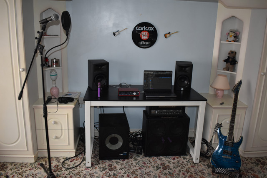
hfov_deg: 61.9
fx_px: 223
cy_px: 89
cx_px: 134
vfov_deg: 43.6
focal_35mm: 30
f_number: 3.8
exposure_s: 1/200
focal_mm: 20
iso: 800
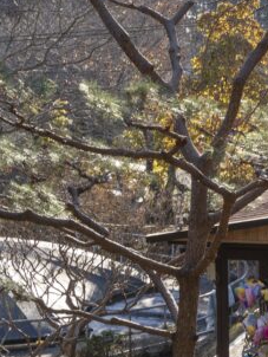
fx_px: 1309
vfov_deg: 15.5
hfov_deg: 11.1
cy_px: 238
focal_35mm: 127
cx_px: 433
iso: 100
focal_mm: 39
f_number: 6.3
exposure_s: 1/100
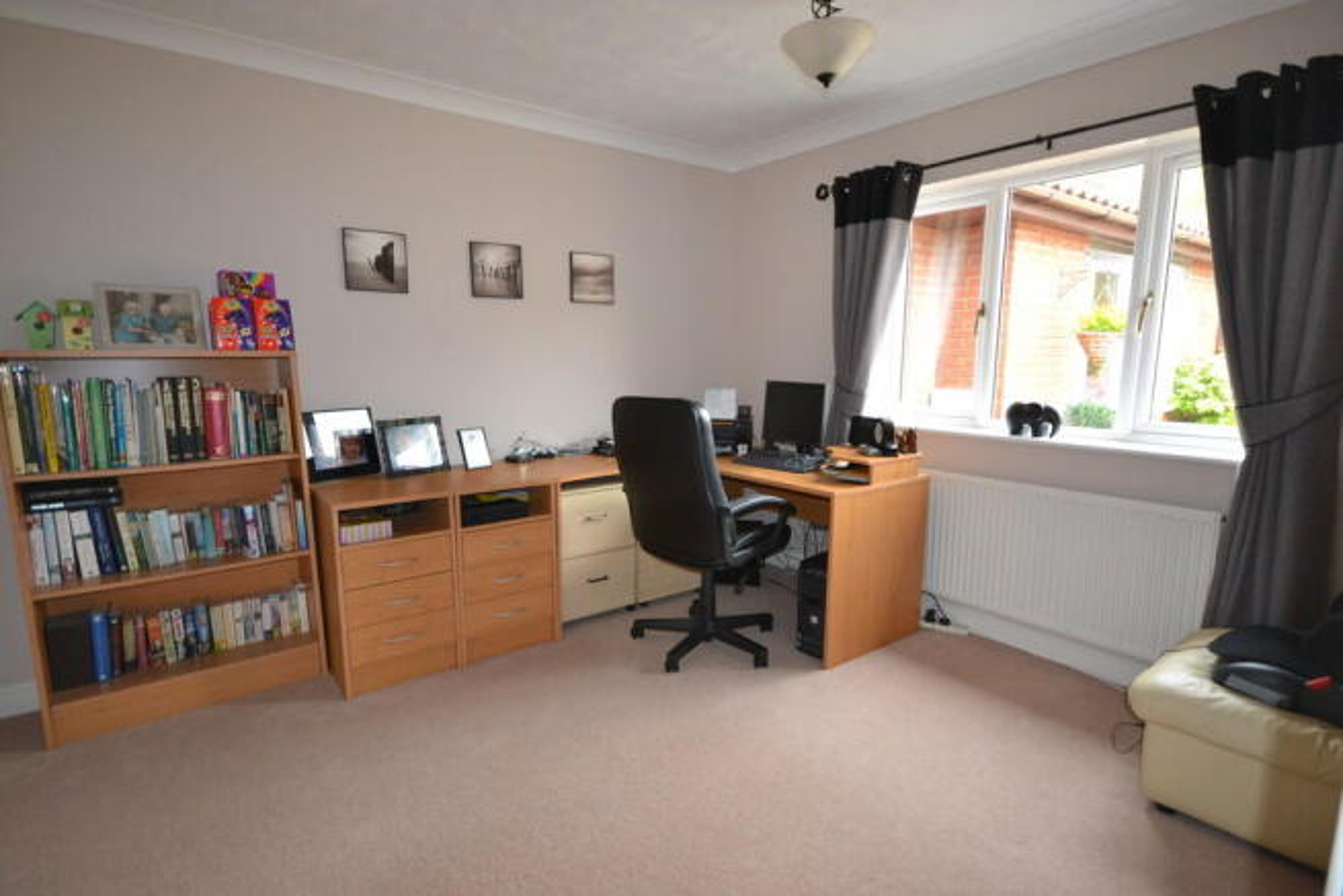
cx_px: 672
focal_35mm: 18
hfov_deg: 90.0
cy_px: 448
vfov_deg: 67.4
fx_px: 672
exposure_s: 1/60
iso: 1000
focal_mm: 12
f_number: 4.5
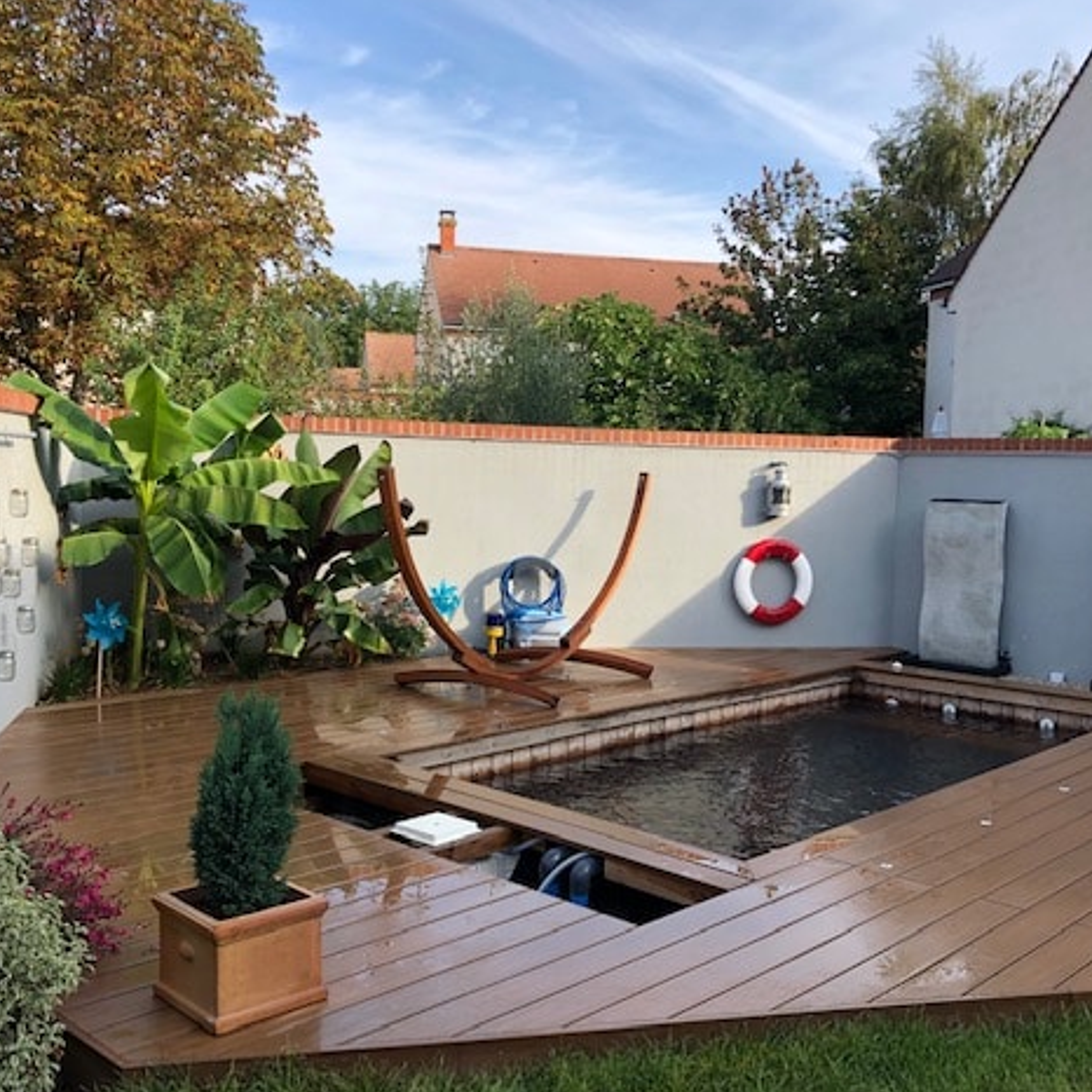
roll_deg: -1.3
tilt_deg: -2.6
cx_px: 551
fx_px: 1213
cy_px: 551
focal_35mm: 34
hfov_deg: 48.5
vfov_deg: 48.5
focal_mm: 3.99
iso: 20
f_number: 1.8
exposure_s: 1/403
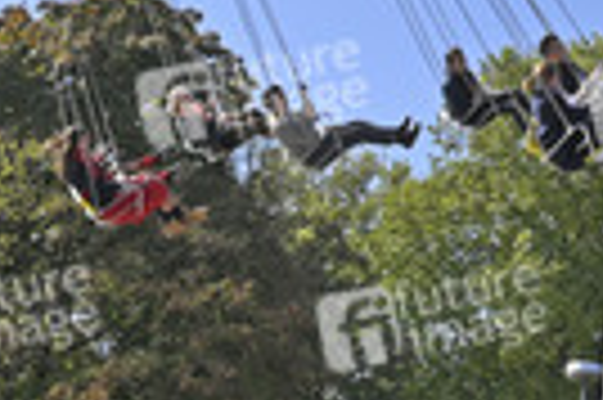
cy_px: -243
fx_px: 2024
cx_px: 760
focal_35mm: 121
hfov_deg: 16.1
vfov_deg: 10.8
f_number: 7.1
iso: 100
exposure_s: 1/400
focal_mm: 24
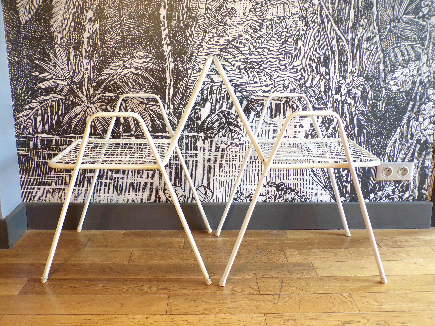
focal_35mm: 37
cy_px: 163
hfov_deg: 50.1
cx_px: 218
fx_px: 465
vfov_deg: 38.7
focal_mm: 6.6
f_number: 3.3
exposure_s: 1/17
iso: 219
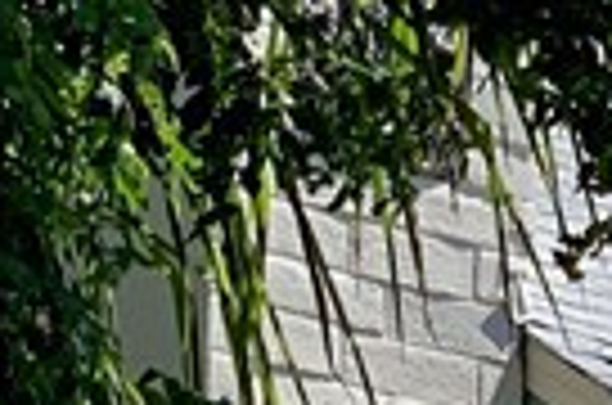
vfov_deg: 3.2
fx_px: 6920
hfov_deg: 4.7
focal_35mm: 408
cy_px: 1575
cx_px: 2092
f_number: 2.4
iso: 16
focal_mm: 6
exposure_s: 1/841
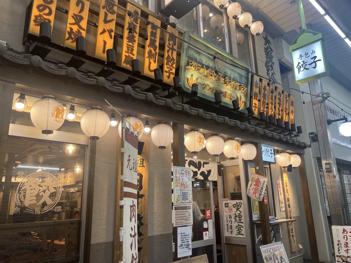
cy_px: 132
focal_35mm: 26
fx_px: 264
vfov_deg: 53.1
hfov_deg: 67.3
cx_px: 176
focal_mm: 5.7
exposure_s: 1/100
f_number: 1.5
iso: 40
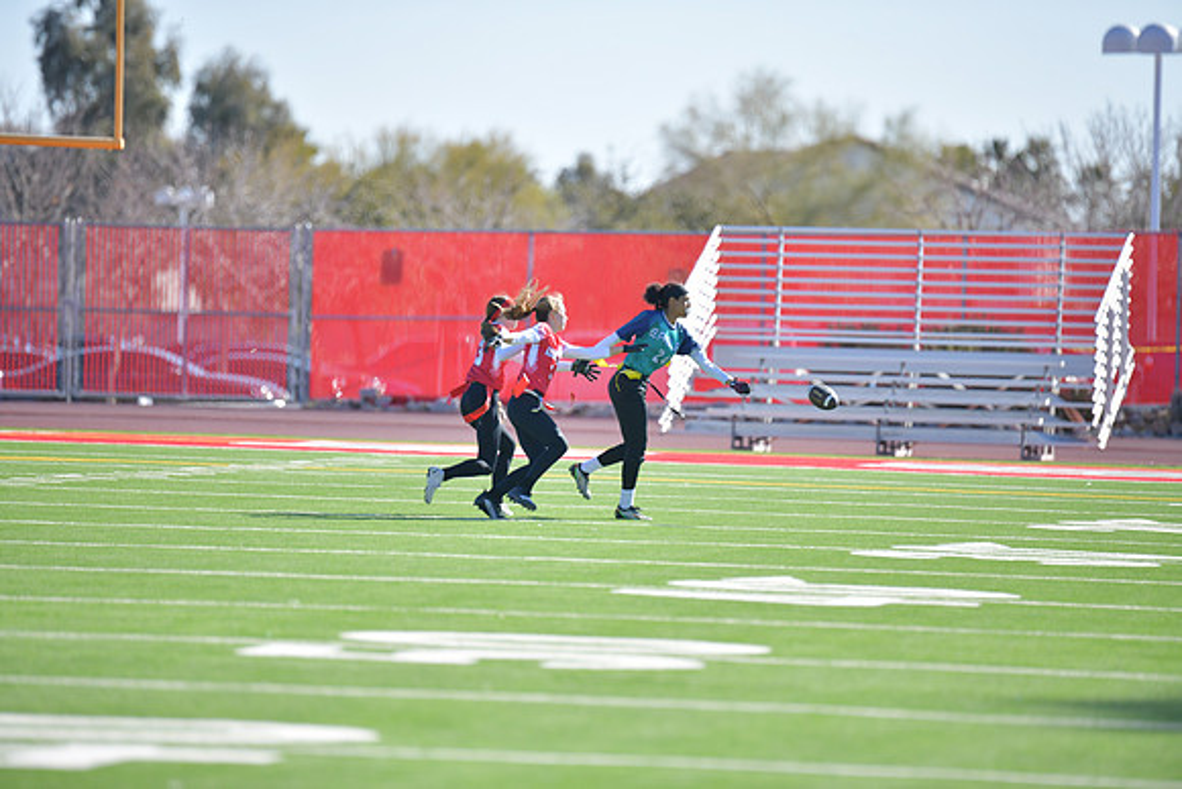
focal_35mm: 300
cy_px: 394
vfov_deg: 4.6
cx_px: 591
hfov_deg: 6.9
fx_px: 9852
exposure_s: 1/4000
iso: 400
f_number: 2.8
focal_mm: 300
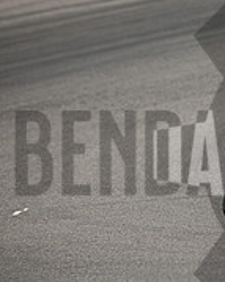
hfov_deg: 1.7
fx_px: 7590
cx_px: 346
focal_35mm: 911
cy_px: 155
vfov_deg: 2.1
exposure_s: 1/2000
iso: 125
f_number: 2.8
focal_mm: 200
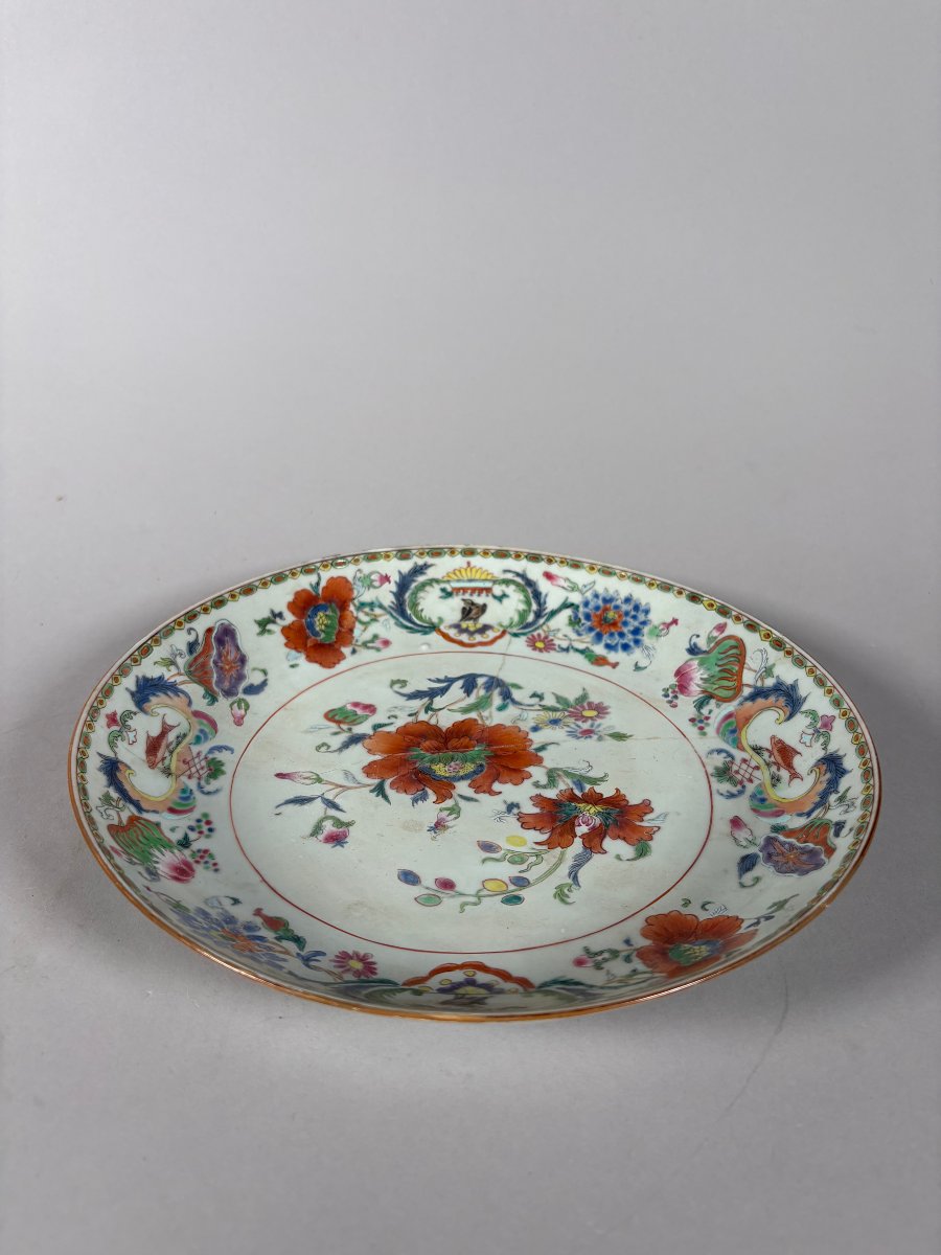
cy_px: 628
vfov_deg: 67.3
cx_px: 470
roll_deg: -0.7
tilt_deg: -27.3
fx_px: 942
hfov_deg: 53.1
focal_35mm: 26
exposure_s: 1/166
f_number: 1.6
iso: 40
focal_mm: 5.96
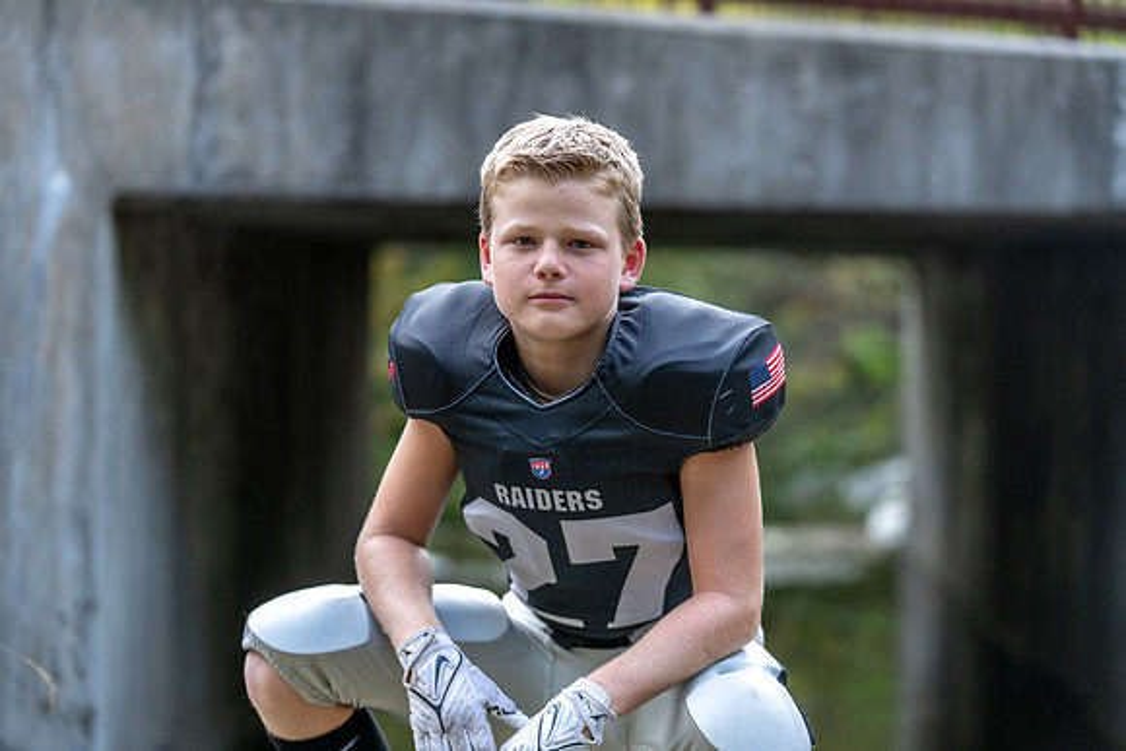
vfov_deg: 14.3
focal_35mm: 96
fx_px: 3003
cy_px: 376
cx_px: 563
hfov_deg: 21.2
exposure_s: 1/320
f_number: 2.8
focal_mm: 96
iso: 500
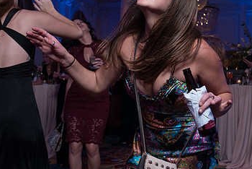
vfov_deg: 21.9
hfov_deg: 32.2
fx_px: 434
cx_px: 158
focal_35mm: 62
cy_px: 67
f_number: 5.6
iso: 2000
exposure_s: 1/200
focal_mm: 34
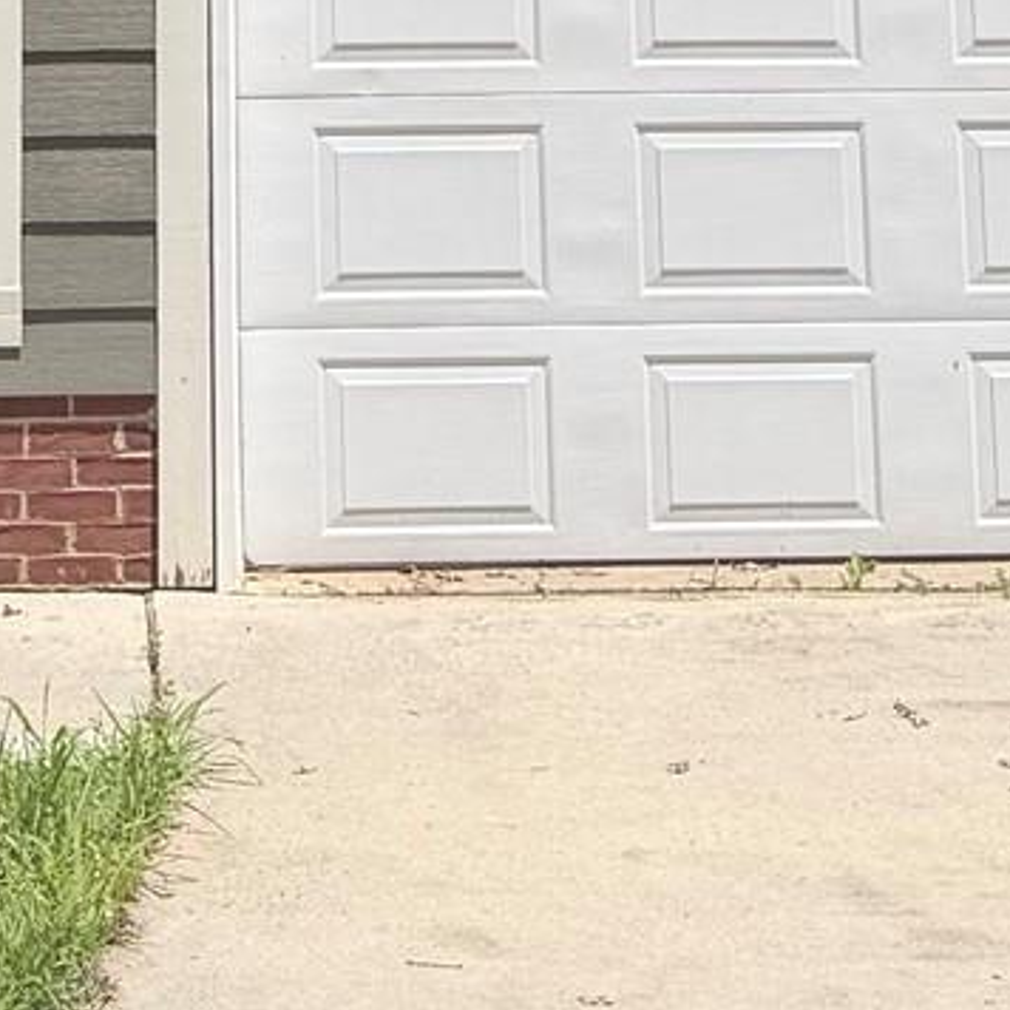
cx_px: 167
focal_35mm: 122
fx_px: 4027
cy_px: -1007
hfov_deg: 14.2
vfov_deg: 12.6
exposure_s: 1/3425
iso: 80
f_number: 1.78
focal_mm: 6.76
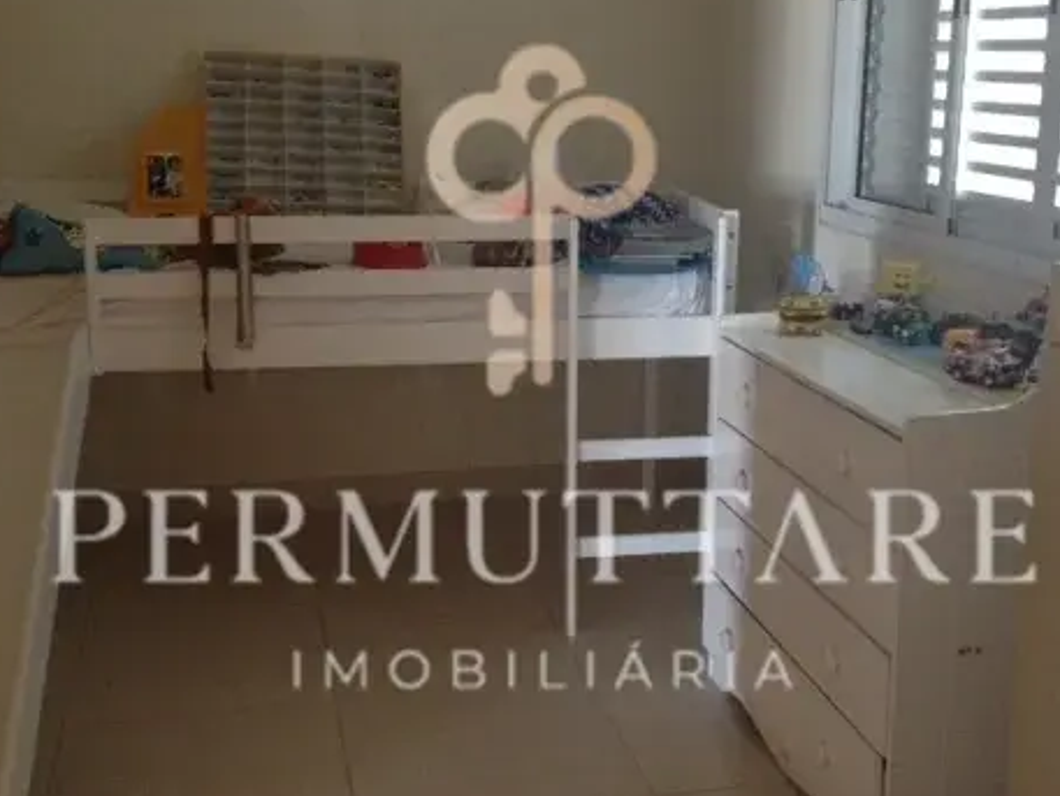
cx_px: 559
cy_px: 376
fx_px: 1501
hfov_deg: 38.9
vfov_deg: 29.7
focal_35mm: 49
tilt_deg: -16.0
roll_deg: +0.2
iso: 400
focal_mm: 4.28
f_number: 2.4
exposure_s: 1/15
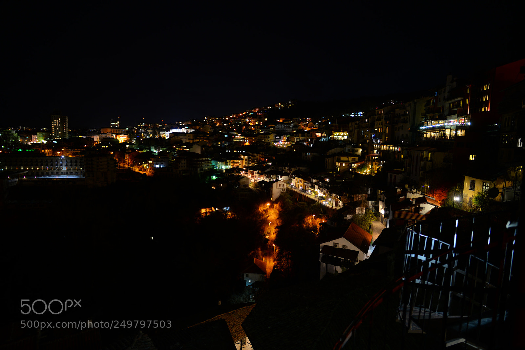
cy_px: 175
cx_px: 262
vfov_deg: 62.0
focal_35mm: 20
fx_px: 292
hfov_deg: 84.0
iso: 400
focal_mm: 20
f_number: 2
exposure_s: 1/3
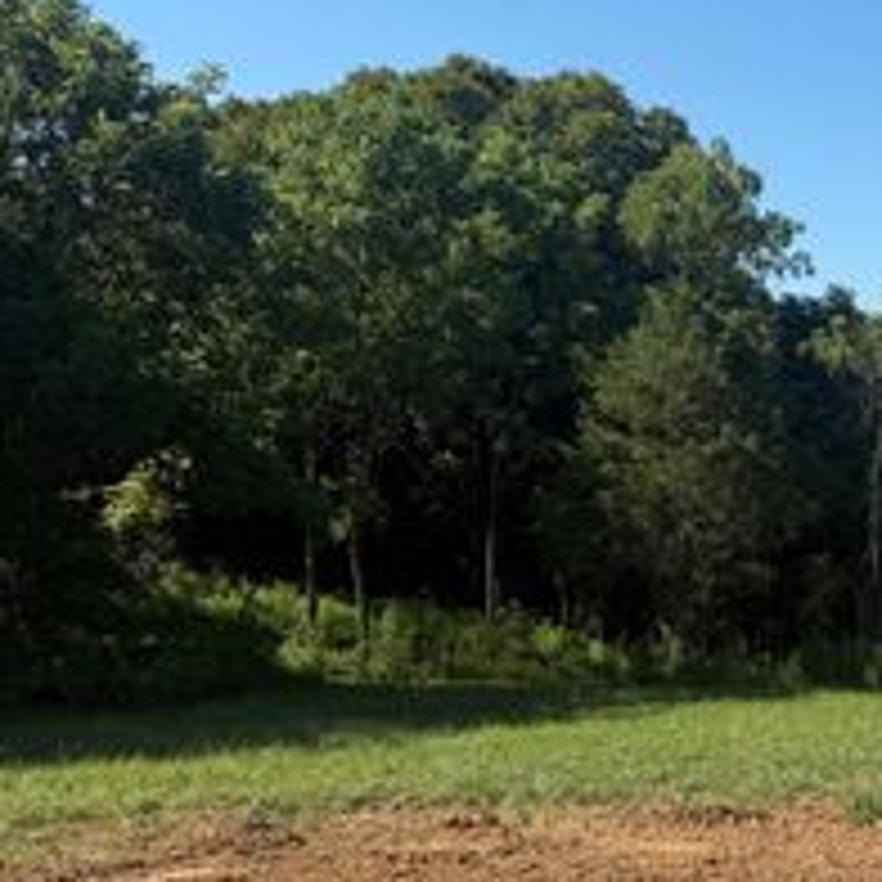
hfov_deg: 28.2
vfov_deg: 31.5
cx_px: 1012
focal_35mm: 54
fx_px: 1557
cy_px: 538
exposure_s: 1/3759
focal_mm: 6.76
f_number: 1.78
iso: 80
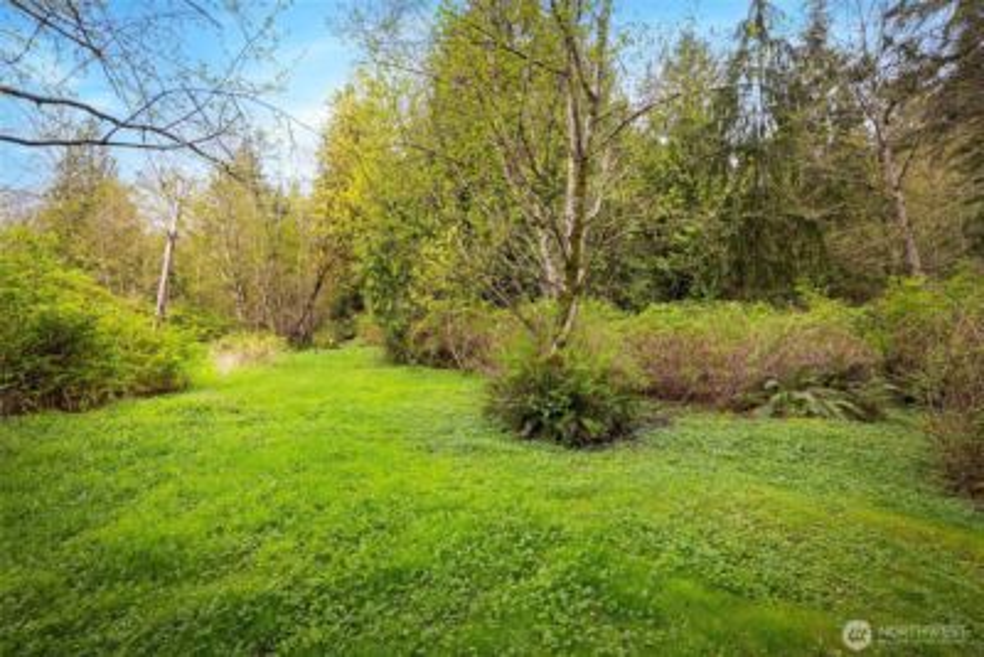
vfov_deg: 73.8
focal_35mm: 16
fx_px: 437
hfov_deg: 96.7
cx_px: 492
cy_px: 328
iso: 400
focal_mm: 16
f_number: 7.1
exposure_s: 1/80
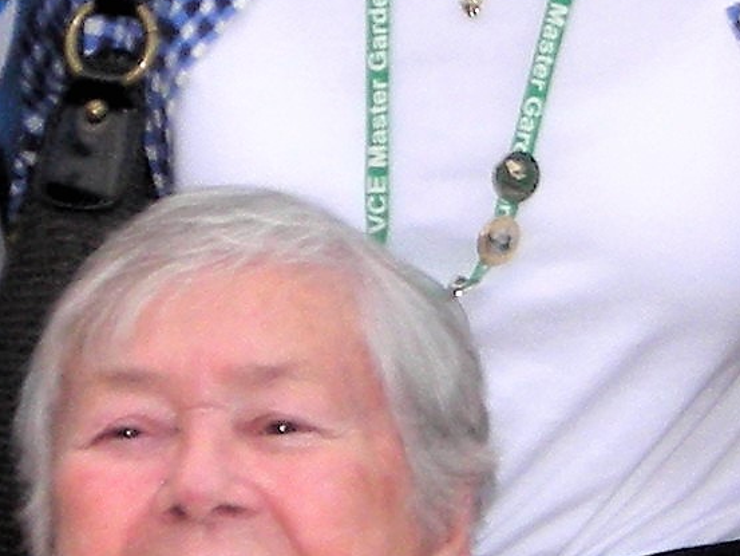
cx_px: 384
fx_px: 7077
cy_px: 23
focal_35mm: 331
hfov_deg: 6.0
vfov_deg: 4.5
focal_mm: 10.8
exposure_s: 1/120
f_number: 3.9
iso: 127
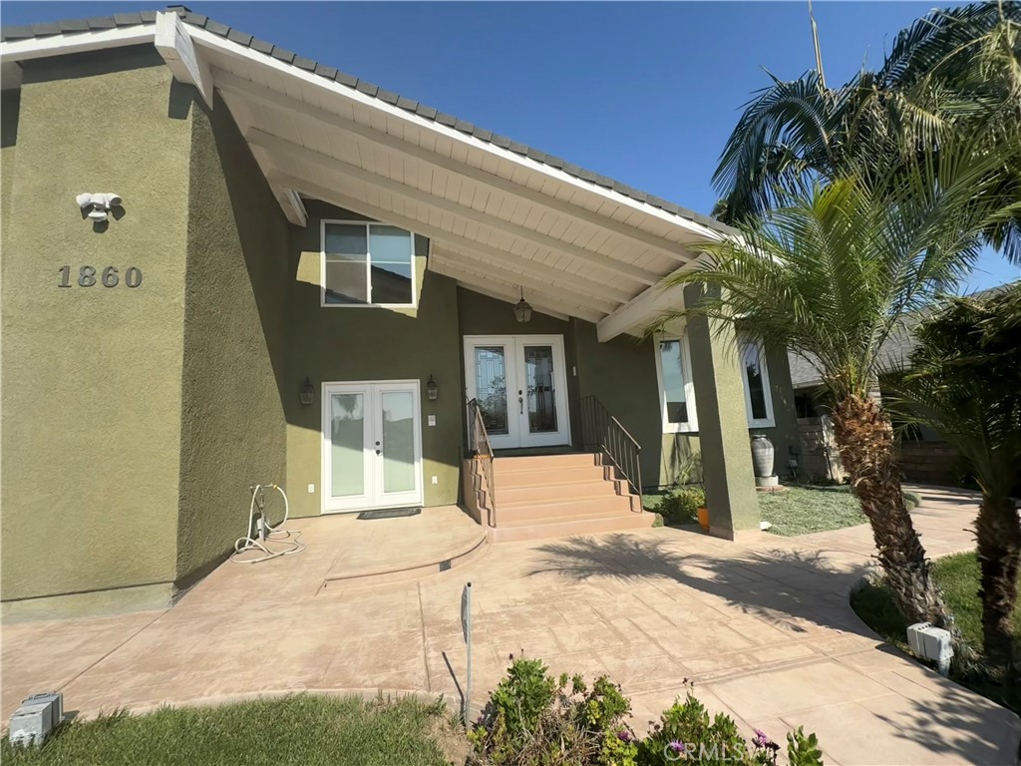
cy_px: 383
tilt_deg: +8.4
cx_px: 510
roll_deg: +2.4
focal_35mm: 14
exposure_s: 1/2024
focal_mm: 2.22
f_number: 2.2
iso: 50
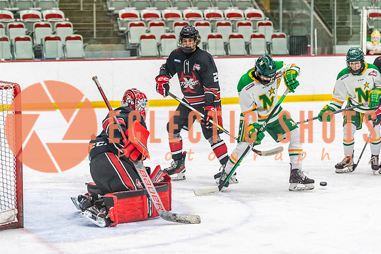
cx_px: 232
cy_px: 111
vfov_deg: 11.5
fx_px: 1261
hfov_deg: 17.2
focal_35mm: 119
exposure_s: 1/640
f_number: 2.8
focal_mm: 86
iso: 4000
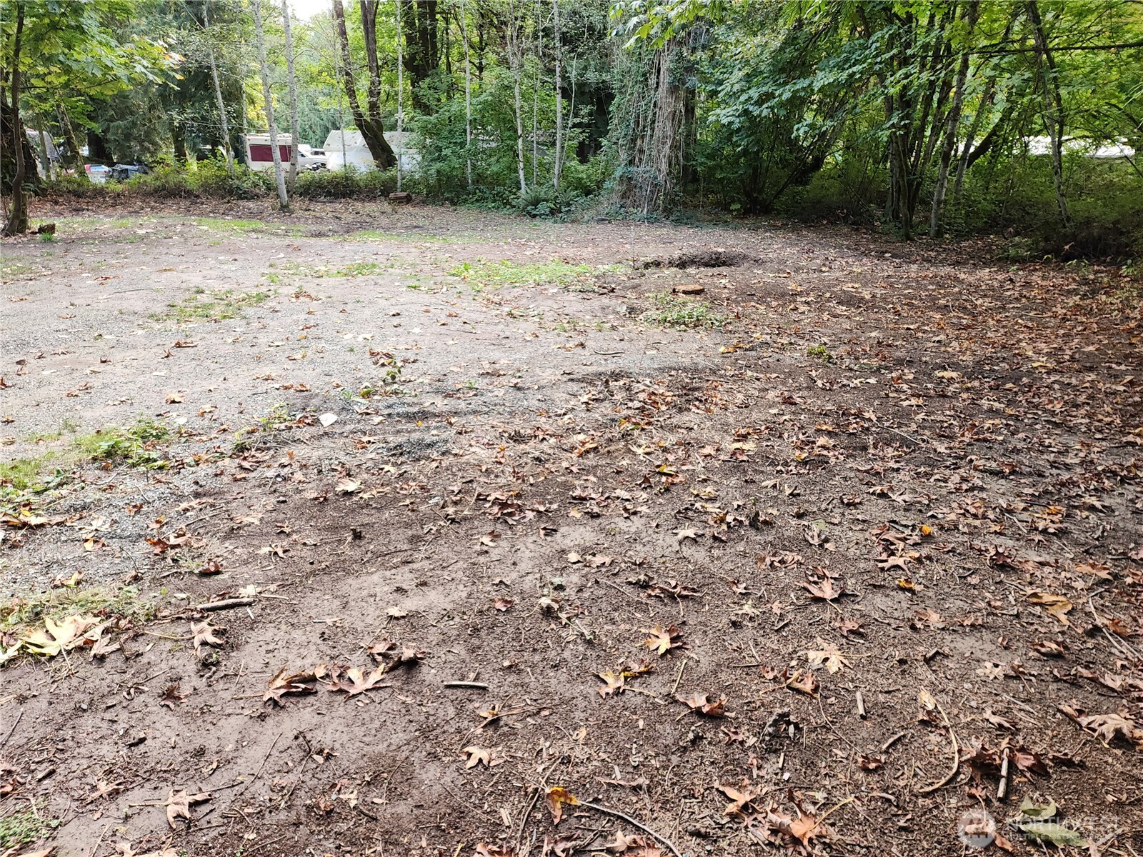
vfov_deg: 58.9
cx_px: 572
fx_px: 759
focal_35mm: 23
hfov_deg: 73.9
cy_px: 428
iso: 64
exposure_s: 1/60
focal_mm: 6.4
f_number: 1.8
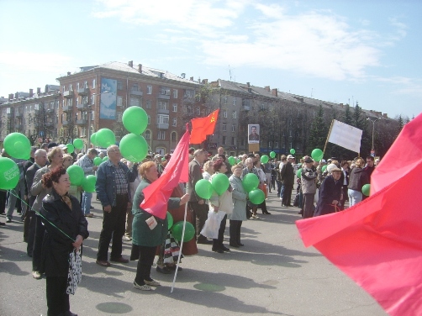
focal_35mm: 35
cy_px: 158
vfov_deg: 40.7
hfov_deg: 52.6
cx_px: 211
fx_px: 426
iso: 50
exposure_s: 1/272
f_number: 5.8
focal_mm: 5.95
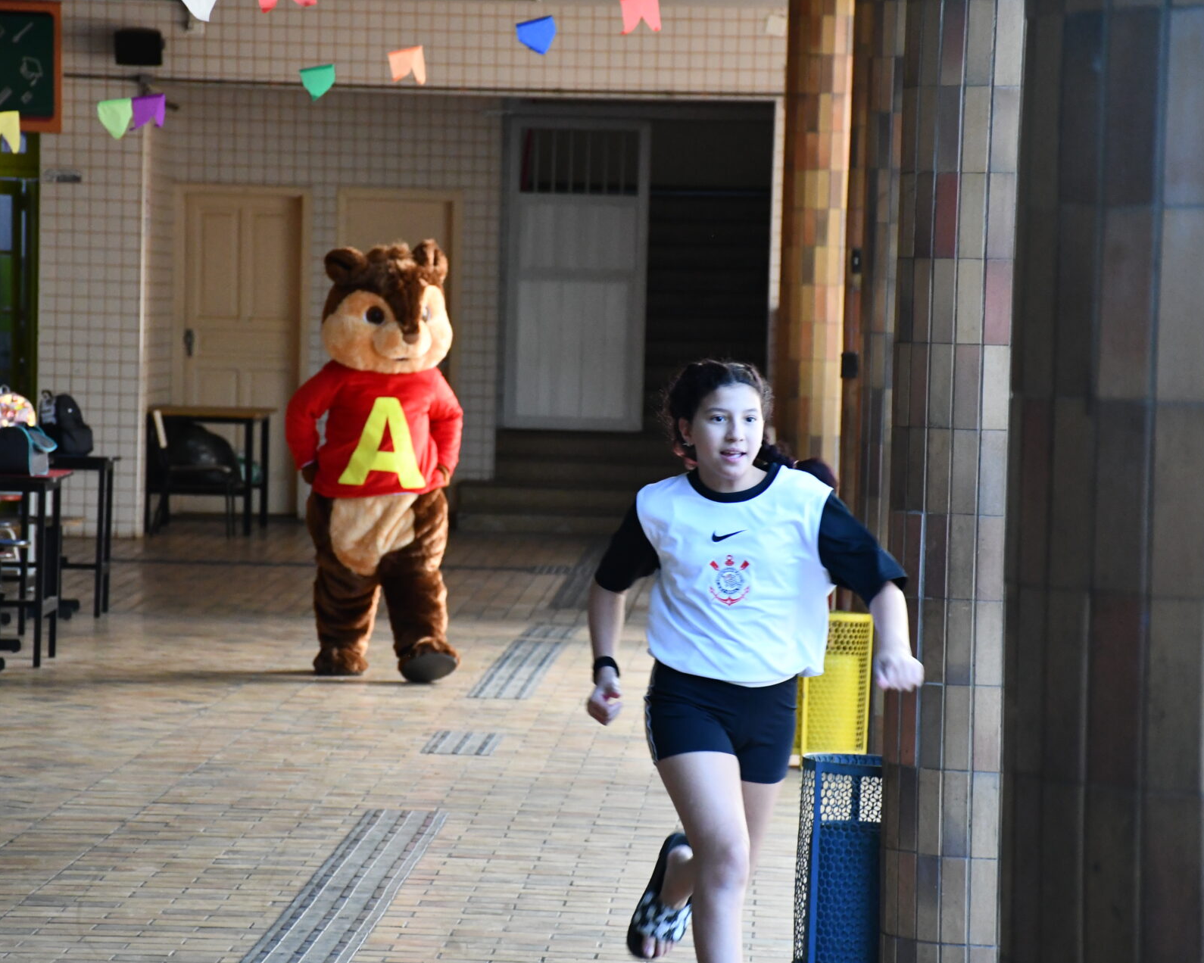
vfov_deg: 10.1
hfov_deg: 12.6
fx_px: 5452
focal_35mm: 153
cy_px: 484
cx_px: 555
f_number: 5.3
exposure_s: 1/250
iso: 3200
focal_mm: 90
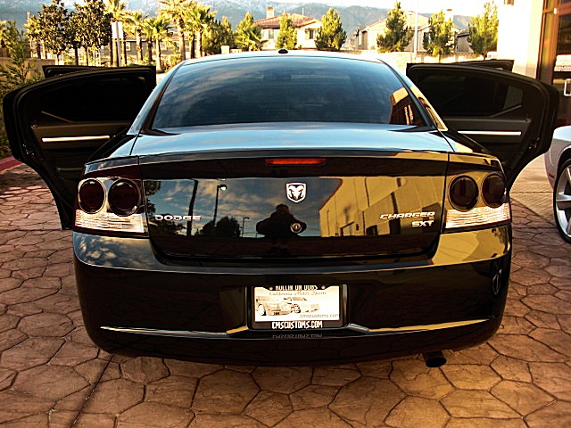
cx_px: 286
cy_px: 214
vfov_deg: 39.7
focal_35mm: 36
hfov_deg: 51.4
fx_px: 594
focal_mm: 6.3
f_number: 2.8
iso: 100
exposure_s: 1/100
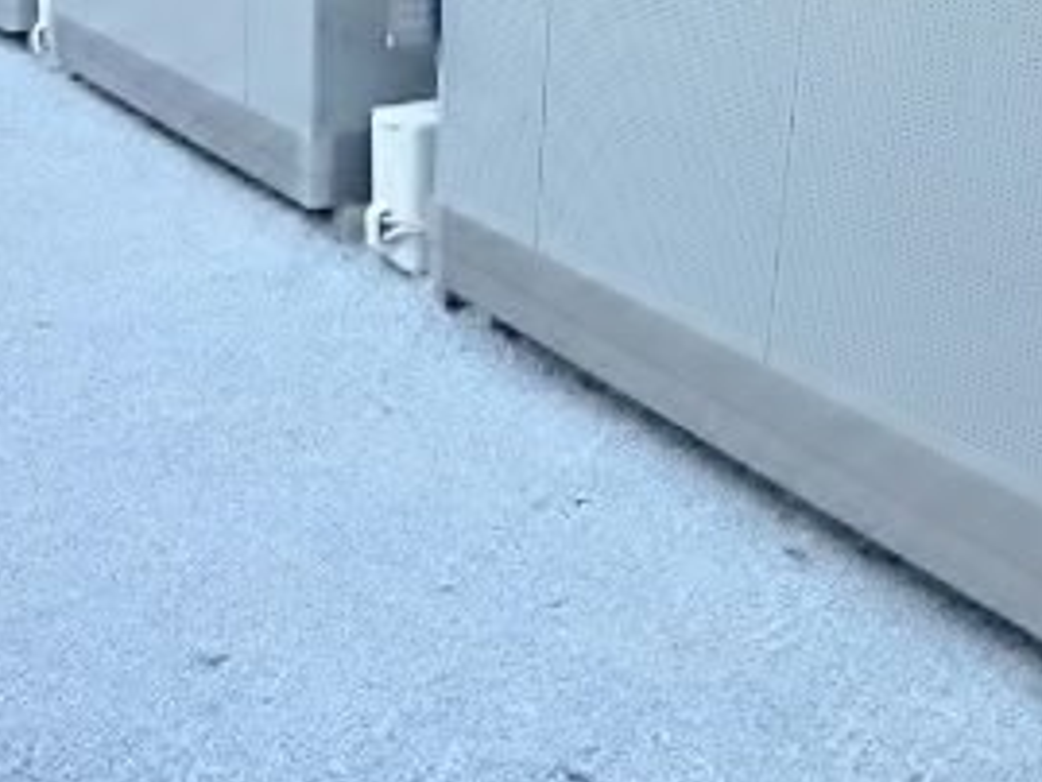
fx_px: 1506
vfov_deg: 28.5
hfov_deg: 37.7
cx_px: 337
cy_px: 147
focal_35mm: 50
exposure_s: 1/250
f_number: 3.5
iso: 500
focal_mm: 3.7
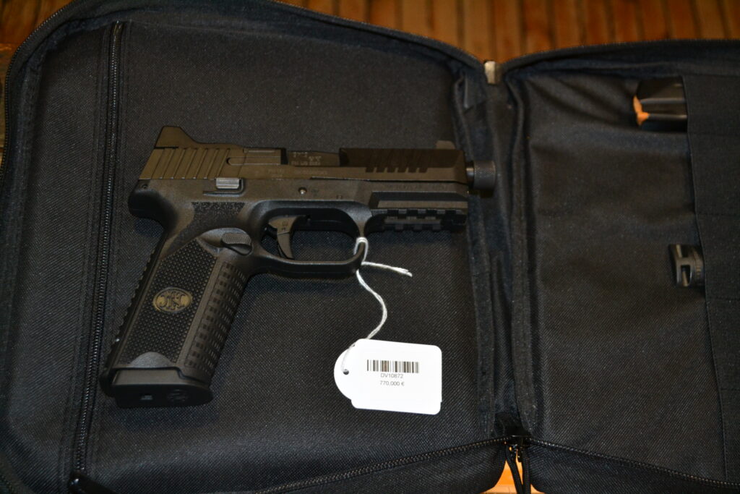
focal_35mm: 48
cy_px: 247
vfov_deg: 28.1
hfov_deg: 41.1
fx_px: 987
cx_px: 370
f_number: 4.8
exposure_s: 1/60
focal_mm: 32
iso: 1100
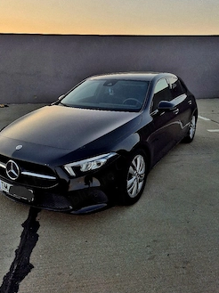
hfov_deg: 49.6
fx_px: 237
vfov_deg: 63.4
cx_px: 103
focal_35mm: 28
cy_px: 134
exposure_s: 1/182
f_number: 1.8
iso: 50
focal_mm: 5.4
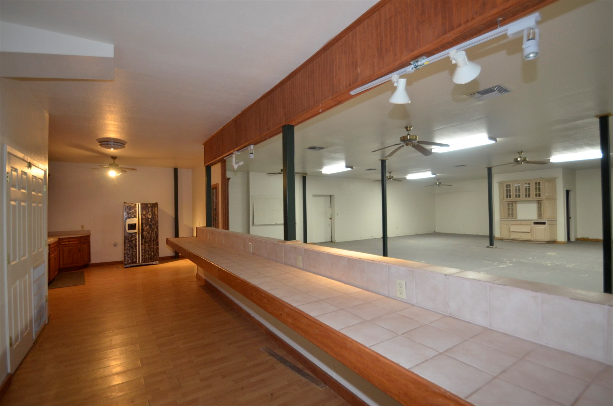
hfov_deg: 95.1
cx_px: 306
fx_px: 280
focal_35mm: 16
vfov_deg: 71.8
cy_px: 203
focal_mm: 11
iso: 800
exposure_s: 1/60
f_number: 4
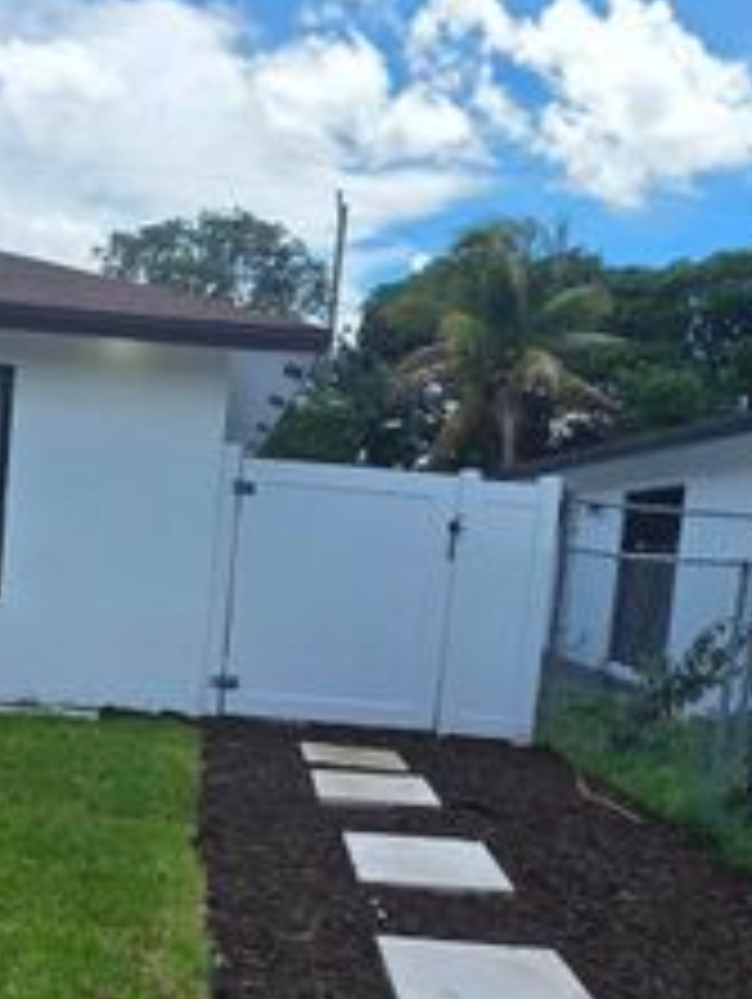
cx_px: 216
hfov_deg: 36.3
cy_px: 668
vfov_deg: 47.0
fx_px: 1127
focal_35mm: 39
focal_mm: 2.2
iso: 40
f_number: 1.9
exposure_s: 1/1936
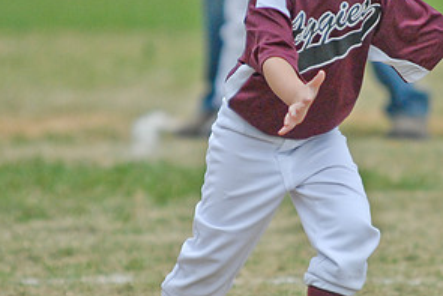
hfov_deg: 3.5
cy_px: 116
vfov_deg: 2.3
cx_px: 299
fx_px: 7263
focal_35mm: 590
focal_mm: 200
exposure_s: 1/2500
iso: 1000
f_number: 2.8
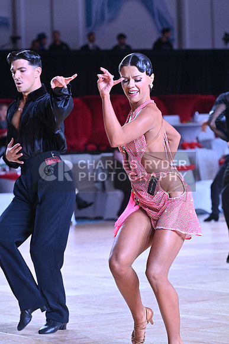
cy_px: 172
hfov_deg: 8.6
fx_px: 1526
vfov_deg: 12.8
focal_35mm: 160
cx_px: 114
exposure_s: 1/400
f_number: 7.1
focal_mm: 160
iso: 4000
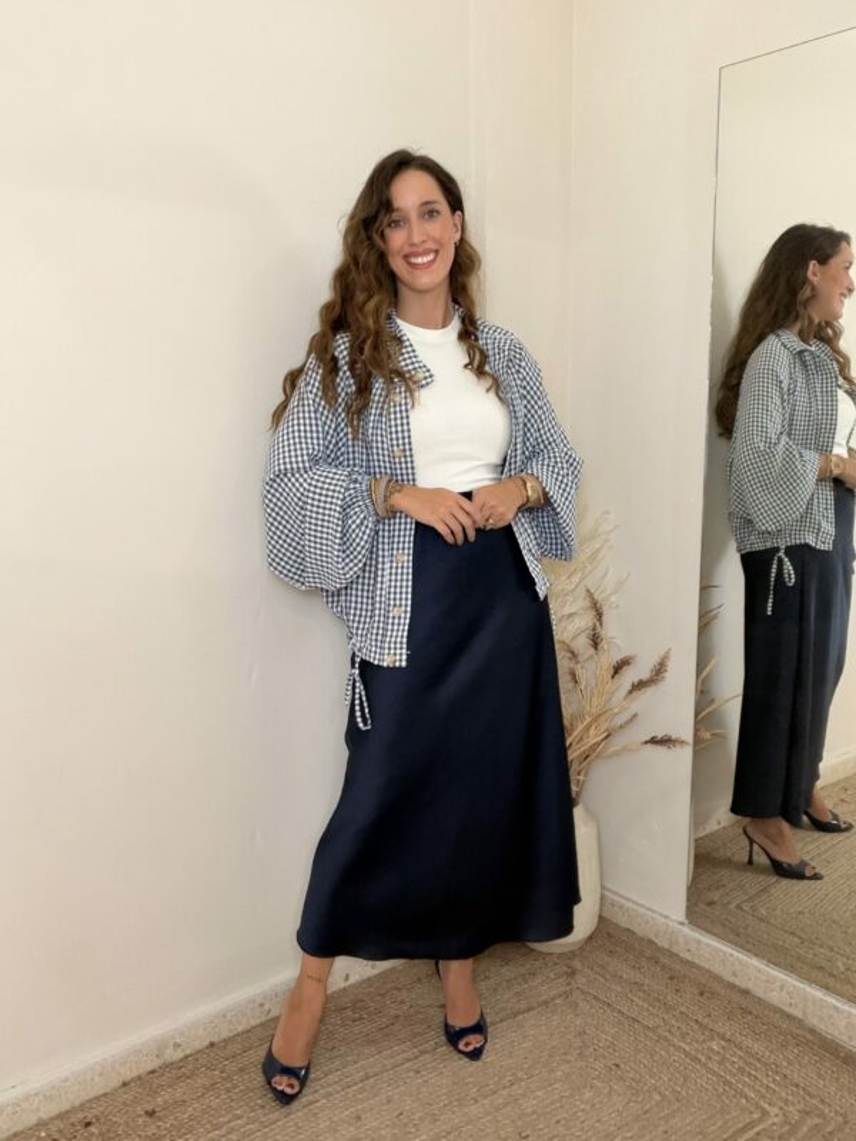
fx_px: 989
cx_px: 428
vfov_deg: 60.0
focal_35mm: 30
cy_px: 570
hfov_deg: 46.8
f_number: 1.9
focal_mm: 2.71
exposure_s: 1/60
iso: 125
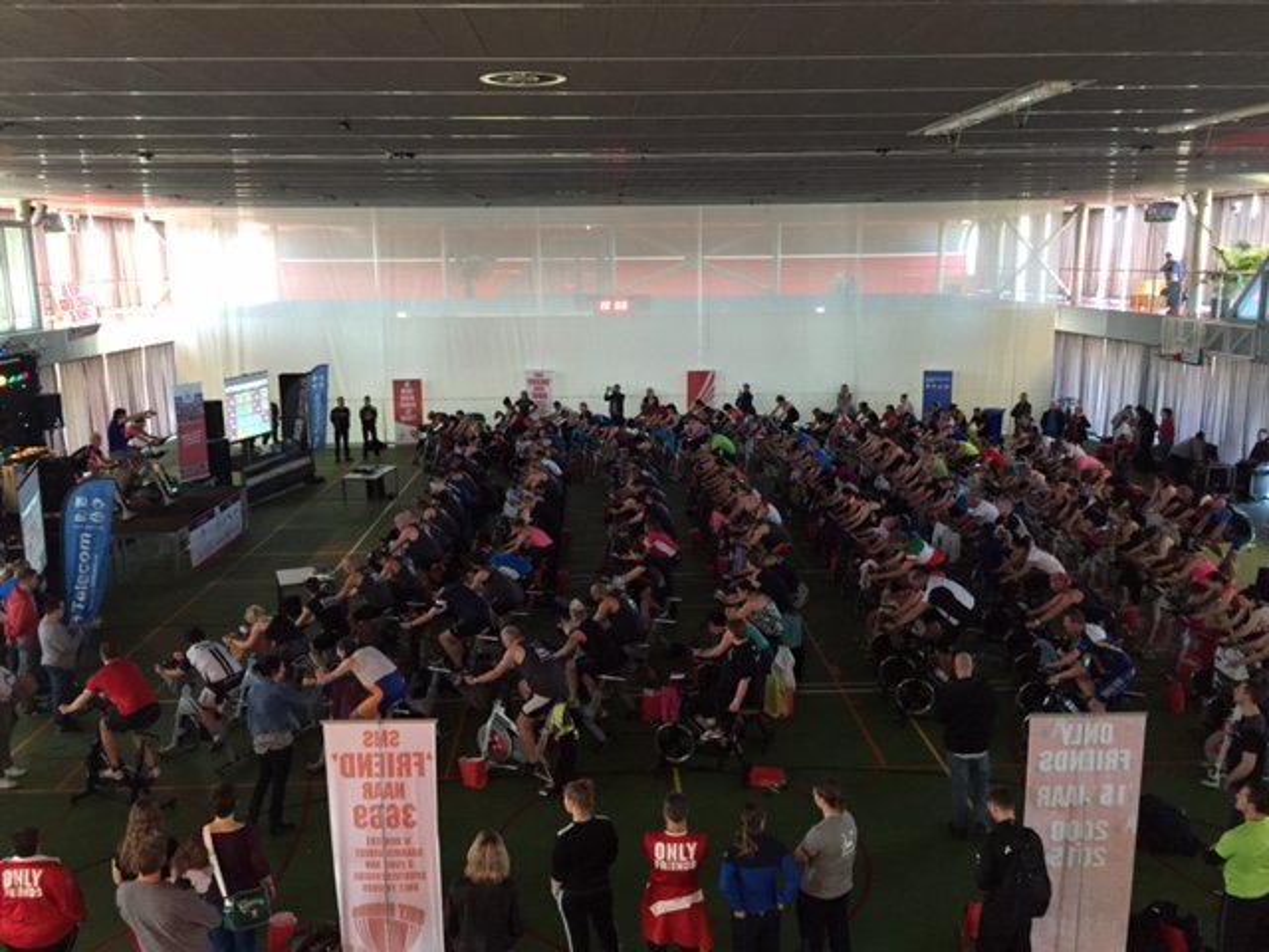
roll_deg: +0.7
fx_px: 1063
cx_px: 634
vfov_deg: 48.2
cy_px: 476
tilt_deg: -12.2
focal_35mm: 29
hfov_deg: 61.7
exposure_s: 1/30
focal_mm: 4.15
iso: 250
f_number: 2.2
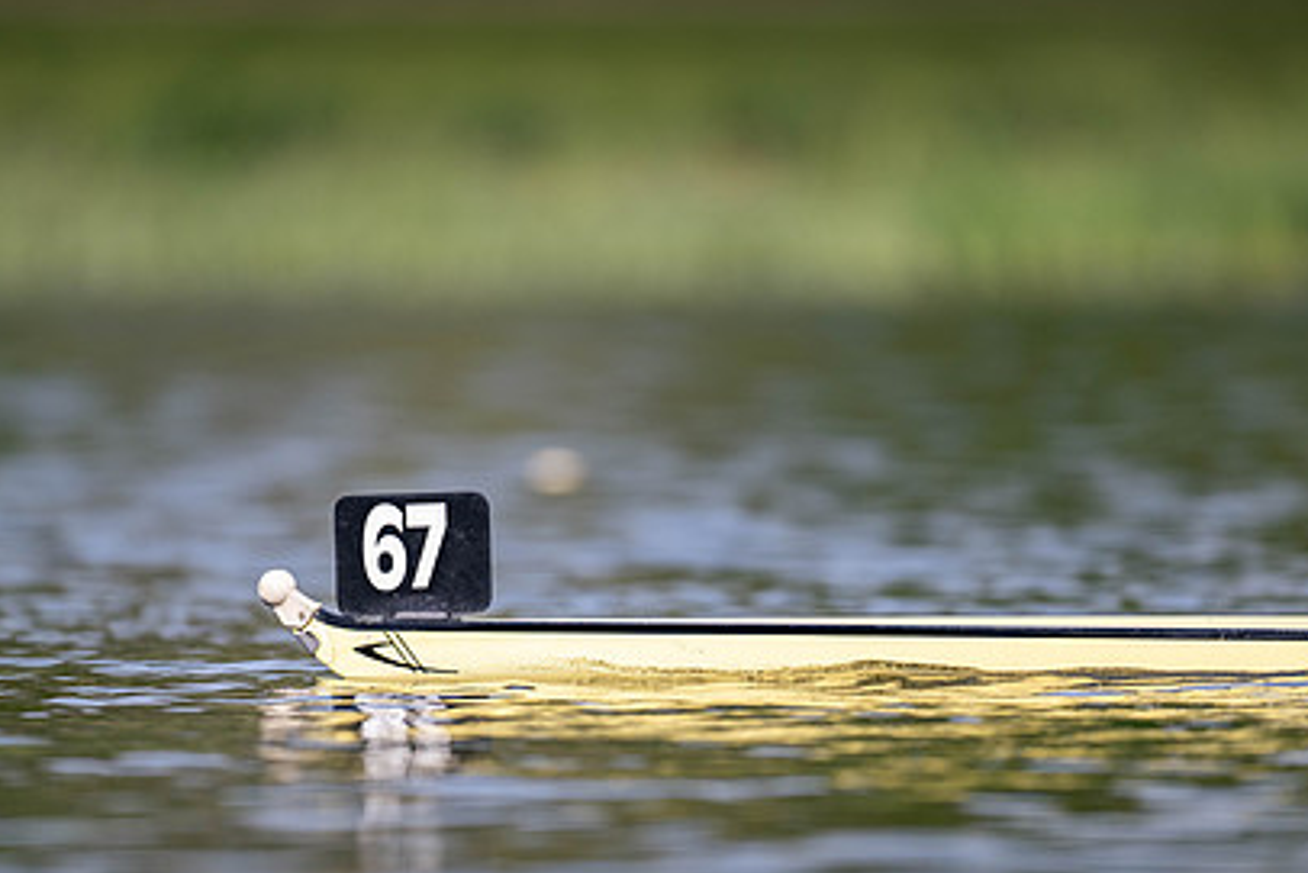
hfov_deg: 2.4
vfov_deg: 1.6
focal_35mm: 857
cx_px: 693
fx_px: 31147
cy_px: 475
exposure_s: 1/2500
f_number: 4
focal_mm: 600
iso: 280
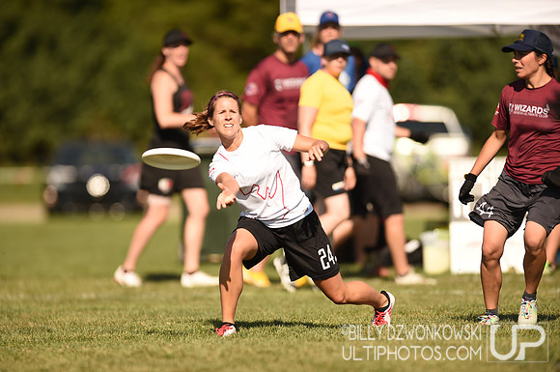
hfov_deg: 5.2
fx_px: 6213
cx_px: 280
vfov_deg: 3.4
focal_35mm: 400
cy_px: 186
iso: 100
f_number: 3.2
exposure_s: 1/2000
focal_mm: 400
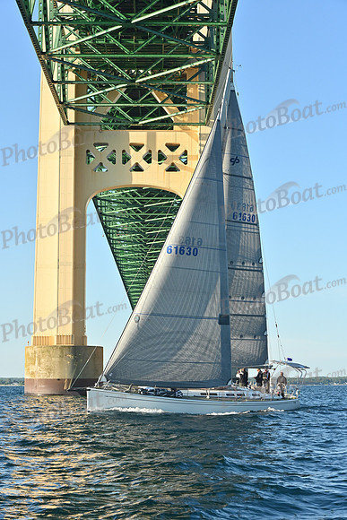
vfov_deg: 28.8
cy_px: 260
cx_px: 174
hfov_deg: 19.5
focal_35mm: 70
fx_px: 1011
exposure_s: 1/1250
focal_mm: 70
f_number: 8
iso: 800
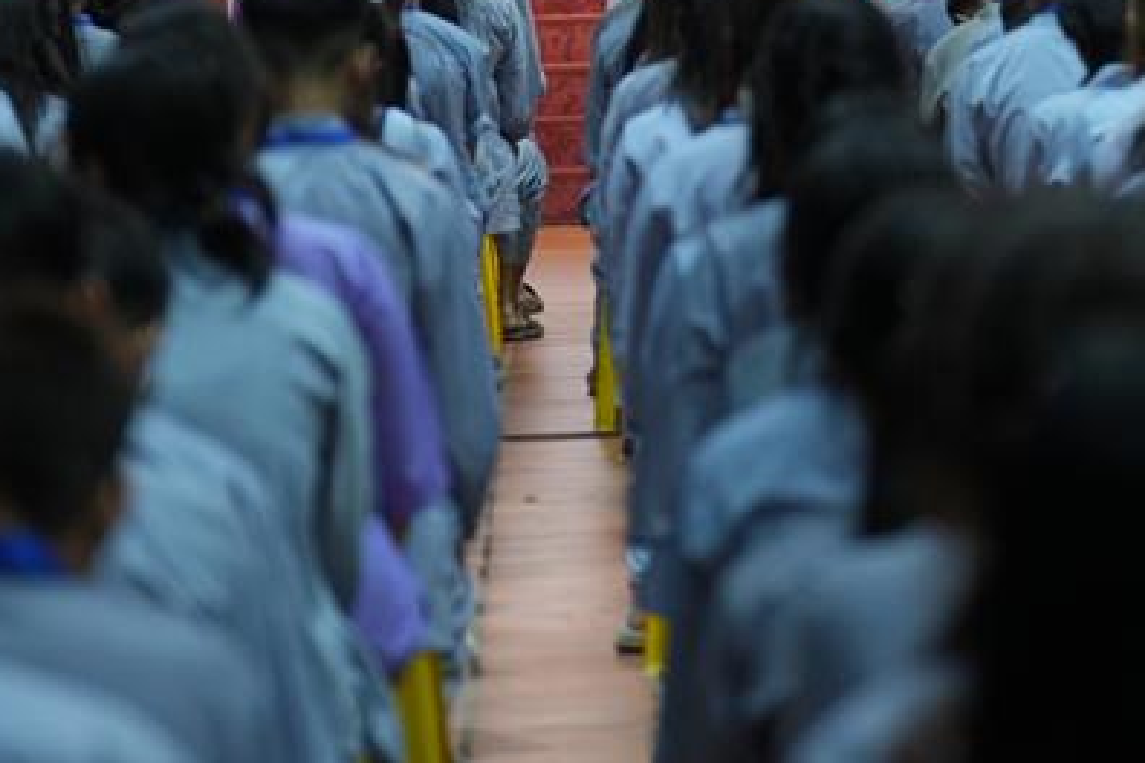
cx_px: 1052
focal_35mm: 297
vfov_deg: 4.6
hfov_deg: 6.9
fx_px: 9446
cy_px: -367
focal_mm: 98
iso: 640
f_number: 3.2
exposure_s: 1/100
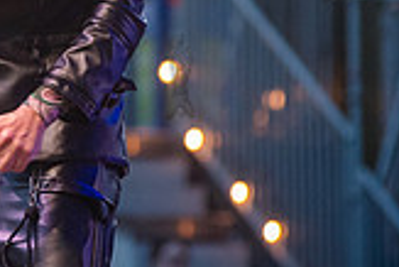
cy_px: -43
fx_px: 6212
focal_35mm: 560
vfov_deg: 2.5
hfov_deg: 3.7
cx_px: -137
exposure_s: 1/400
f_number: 4
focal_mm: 155
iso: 2500
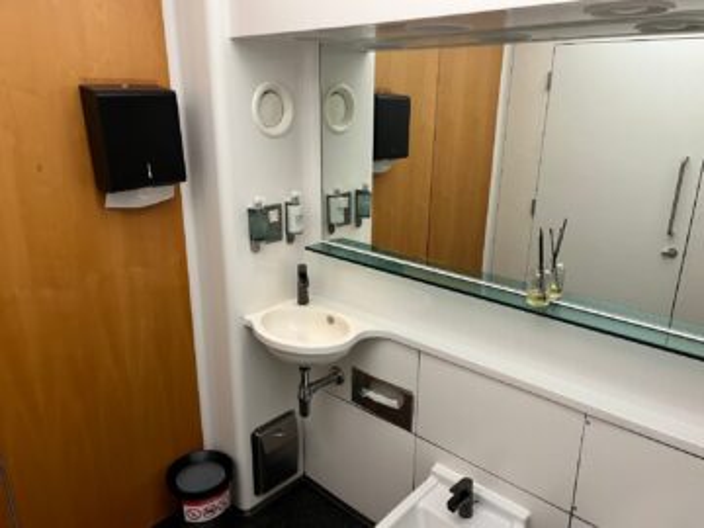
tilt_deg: -18.5
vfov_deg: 53.1
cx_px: 352
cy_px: 264
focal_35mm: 26
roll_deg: -0.8
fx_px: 529
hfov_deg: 67.3
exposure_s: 1/50
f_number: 1.6
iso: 125
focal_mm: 5.1
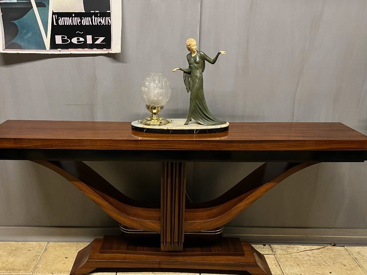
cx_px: 162
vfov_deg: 42.8
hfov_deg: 55.2
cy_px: 164
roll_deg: -0.7
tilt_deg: -20.7
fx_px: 350
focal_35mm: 33
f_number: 1.6
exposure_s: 1/50
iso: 200
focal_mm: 5.1
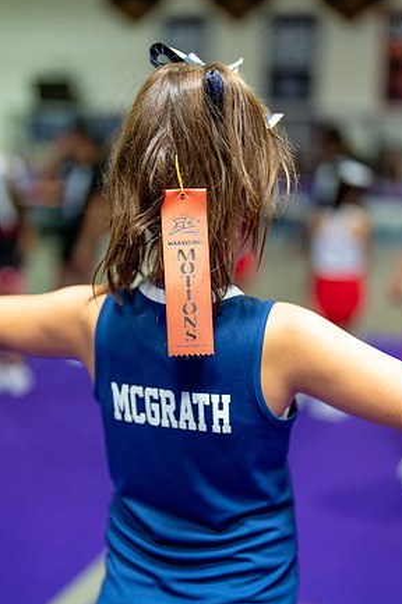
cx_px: 208
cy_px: 296
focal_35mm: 52
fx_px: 872
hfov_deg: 25.9
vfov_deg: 38.2
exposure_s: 1/1000
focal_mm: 50
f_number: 1.2
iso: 1600
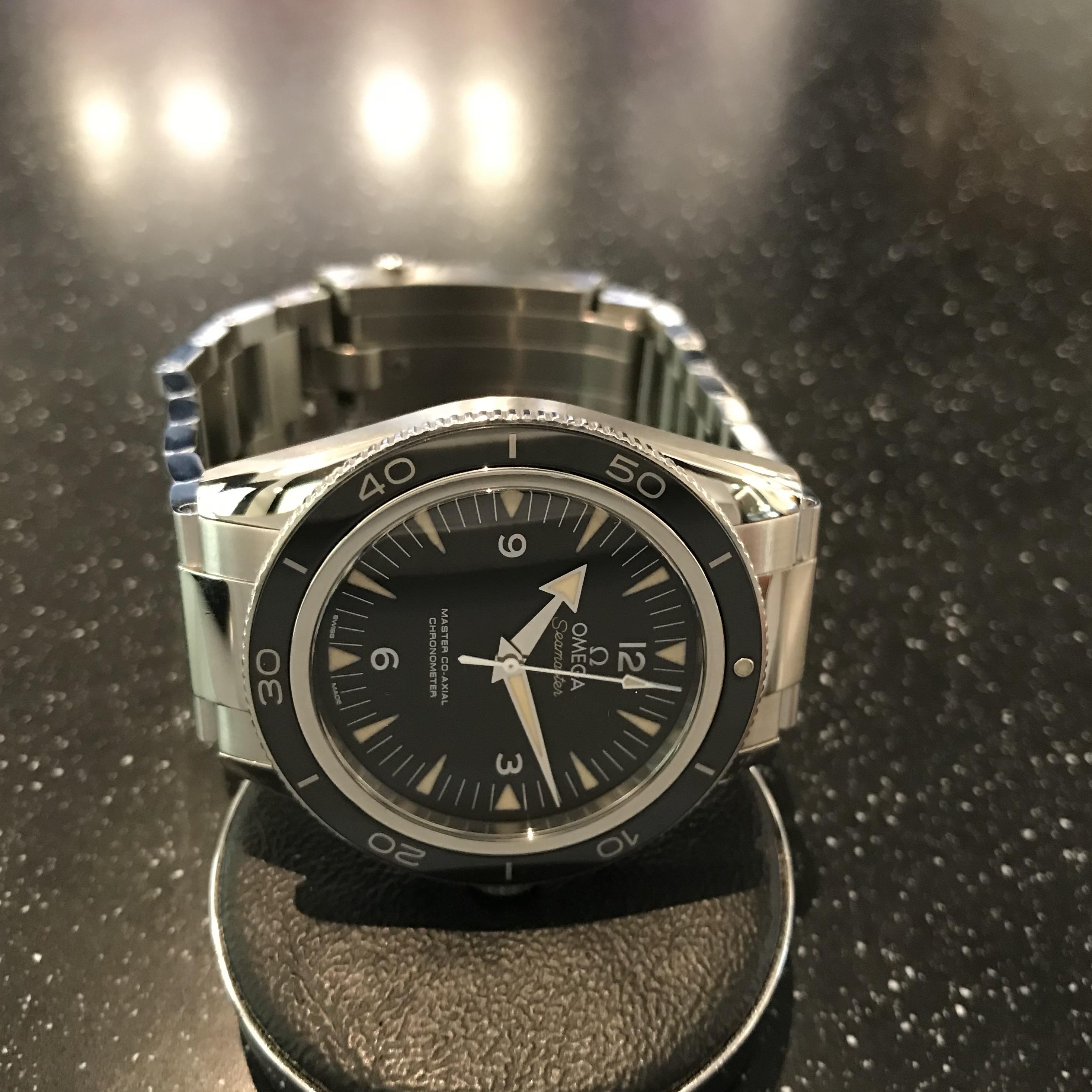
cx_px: 550
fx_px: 1213
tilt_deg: -46.6
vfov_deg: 48.4
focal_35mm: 34
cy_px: 577
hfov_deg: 48.5
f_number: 1.8
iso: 100
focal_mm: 3.99
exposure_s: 1/14
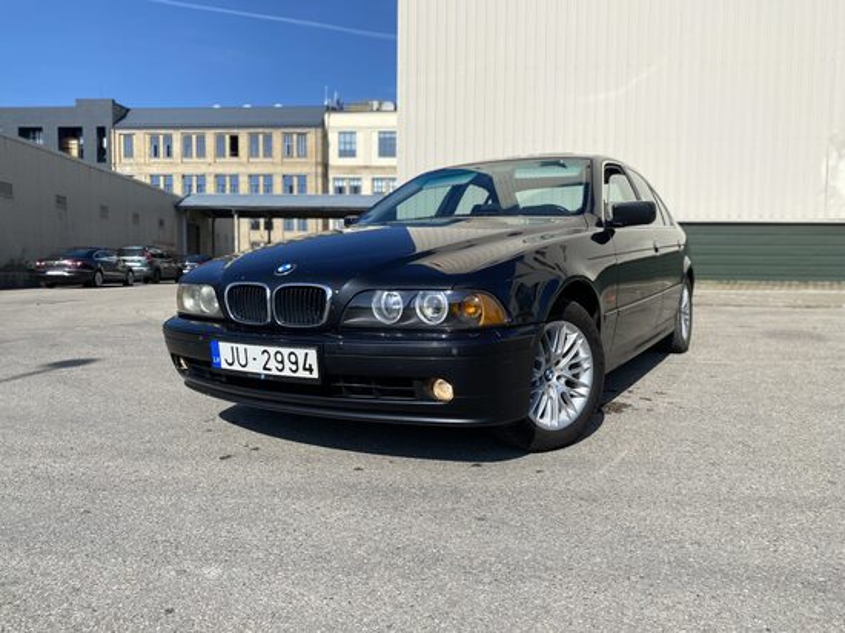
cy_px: 316
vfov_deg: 53.0
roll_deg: -0.9
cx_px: 422
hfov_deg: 67.3
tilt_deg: -4.9
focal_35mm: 26
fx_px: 634
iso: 32
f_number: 1.8
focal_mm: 4.25
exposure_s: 1/3984
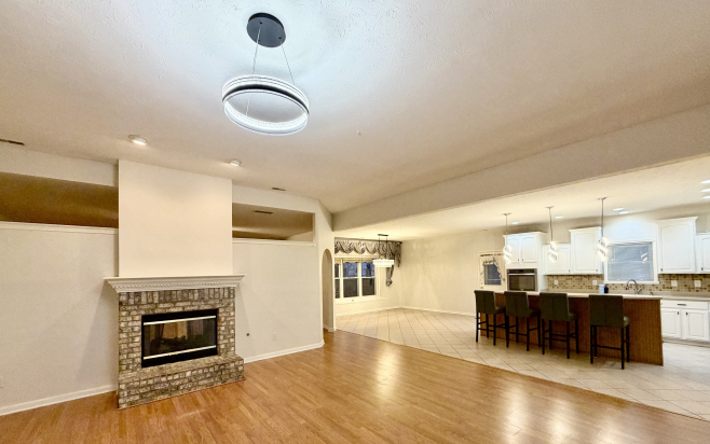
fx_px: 290
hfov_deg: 101.4
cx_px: 356
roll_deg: +1.6
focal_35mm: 15
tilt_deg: +1.5
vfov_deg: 74.1
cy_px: 264
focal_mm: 2.22
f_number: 2.2
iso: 250
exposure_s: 1/60
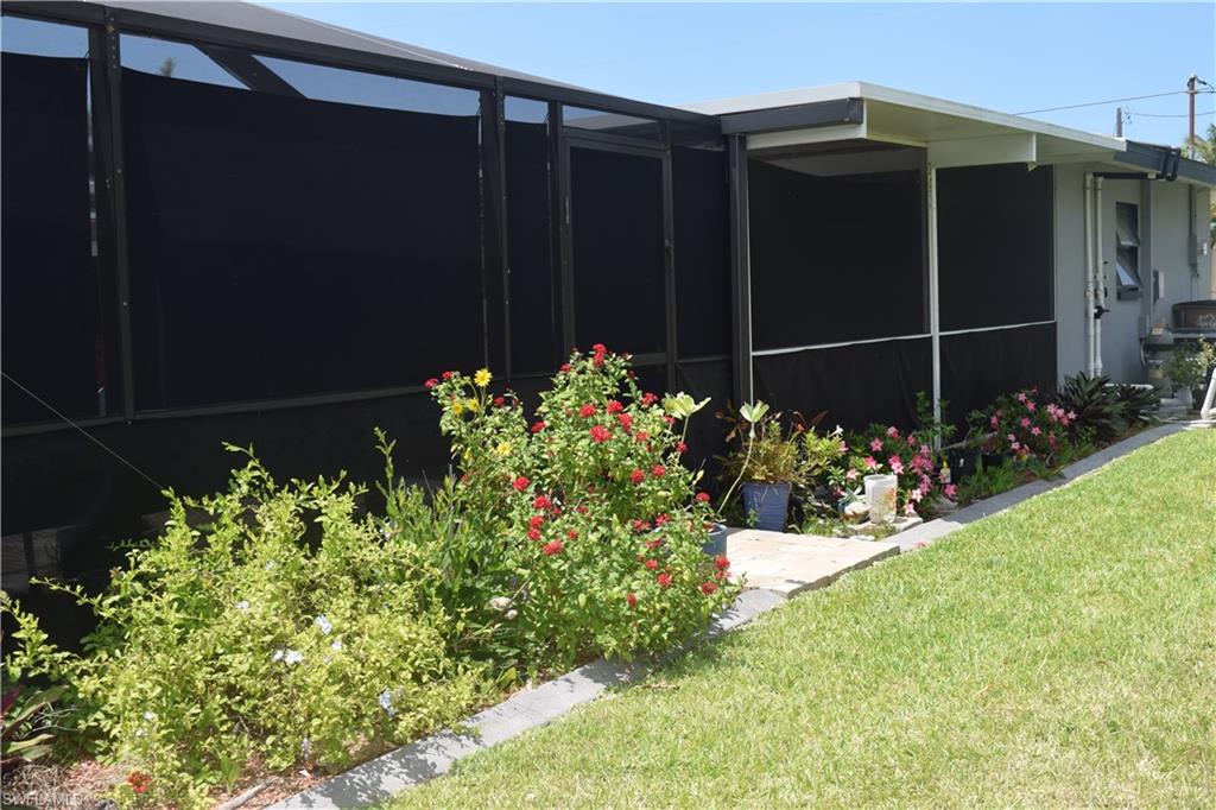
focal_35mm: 40
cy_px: 405
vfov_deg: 33.0
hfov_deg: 47.9
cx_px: 608
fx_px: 1367
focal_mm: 27
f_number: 9
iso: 100
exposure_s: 1/200
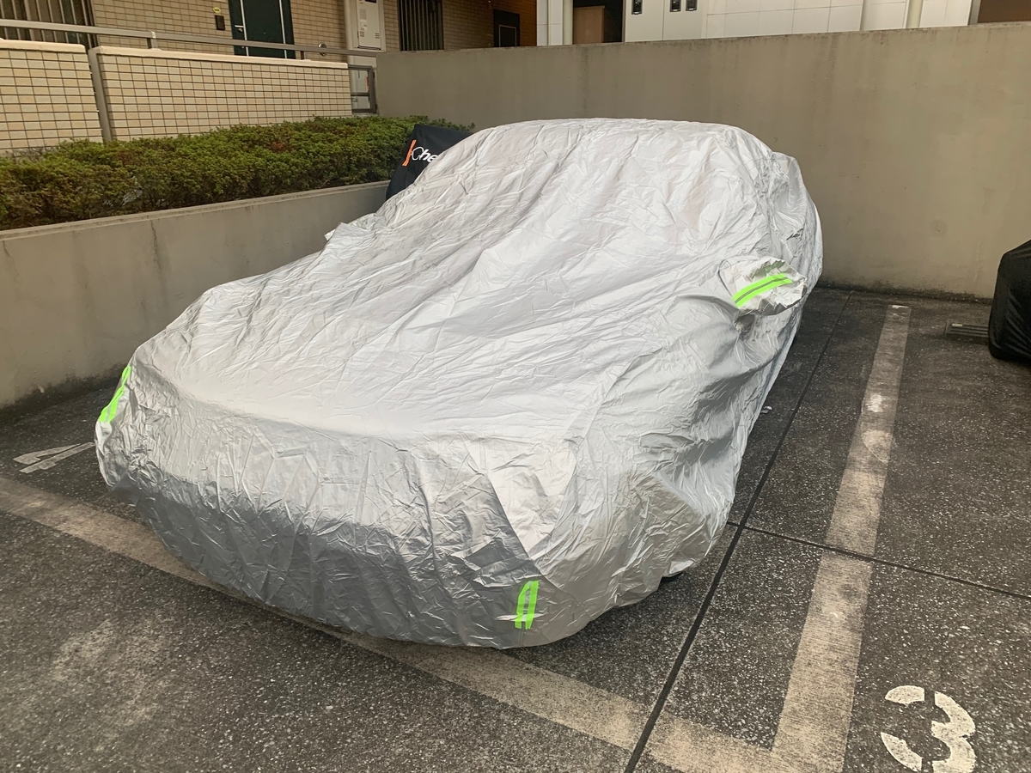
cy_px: 386
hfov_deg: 67.3
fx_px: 774
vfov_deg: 53.1
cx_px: 516
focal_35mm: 26
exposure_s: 1/121
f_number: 1.8
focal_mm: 4.25
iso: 50
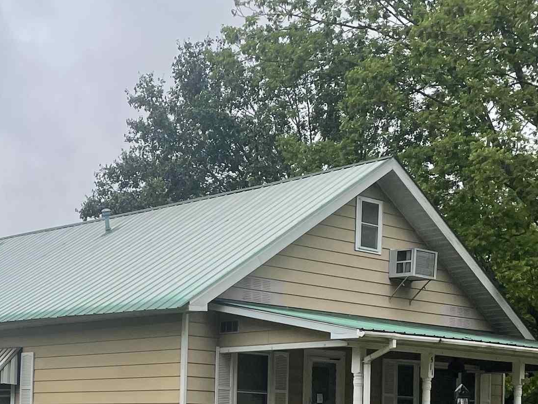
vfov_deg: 19.3
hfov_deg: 25.9
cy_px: 448
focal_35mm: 73
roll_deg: -0.4
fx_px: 1135
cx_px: 59
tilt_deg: -0.5
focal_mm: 4.2
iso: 32
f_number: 1.6
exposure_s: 1/527
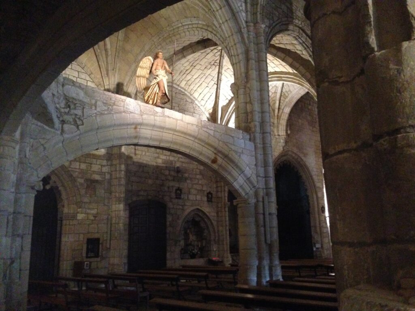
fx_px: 396
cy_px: 156
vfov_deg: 42.9
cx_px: 208
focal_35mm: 33
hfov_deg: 55.4
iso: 800
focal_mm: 4.12
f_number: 2.4
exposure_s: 1/15
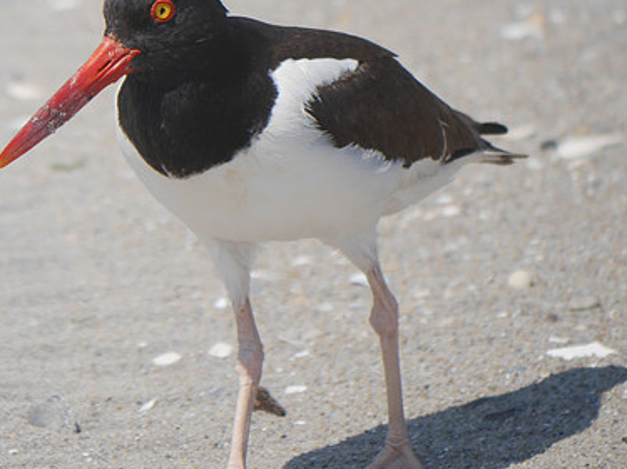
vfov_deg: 1.6
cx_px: 145
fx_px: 16803
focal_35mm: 928
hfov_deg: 2.1
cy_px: 209
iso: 250
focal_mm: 300
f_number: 5.6
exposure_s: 1/1600
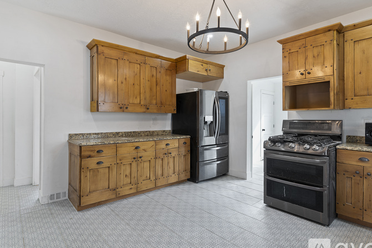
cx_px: 190
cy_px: 122
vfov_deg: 64.5
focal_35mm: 19
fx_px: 196
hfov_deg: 86.9
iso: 100
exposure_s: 1.6
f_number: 8
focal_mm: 17
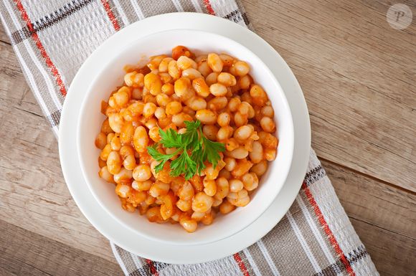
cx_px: 208
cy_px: 138
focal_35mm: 158
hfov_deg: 13.1
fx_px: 1817
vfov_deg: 8.7
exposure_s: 1/200
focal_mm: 105
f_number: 11
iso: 100
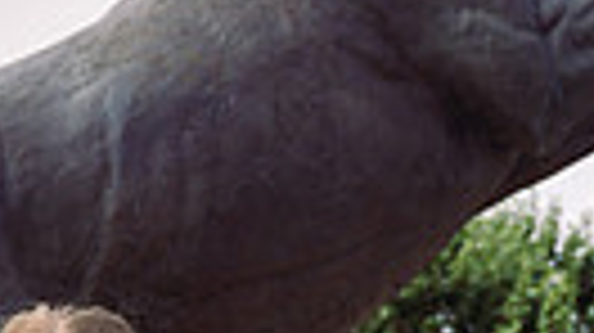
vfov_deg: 6.6
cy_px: 986
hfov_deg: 12.6
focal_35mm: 168
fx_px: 2644
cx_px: -58
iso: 125
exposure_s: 1/250
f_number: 7.1
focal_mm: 47
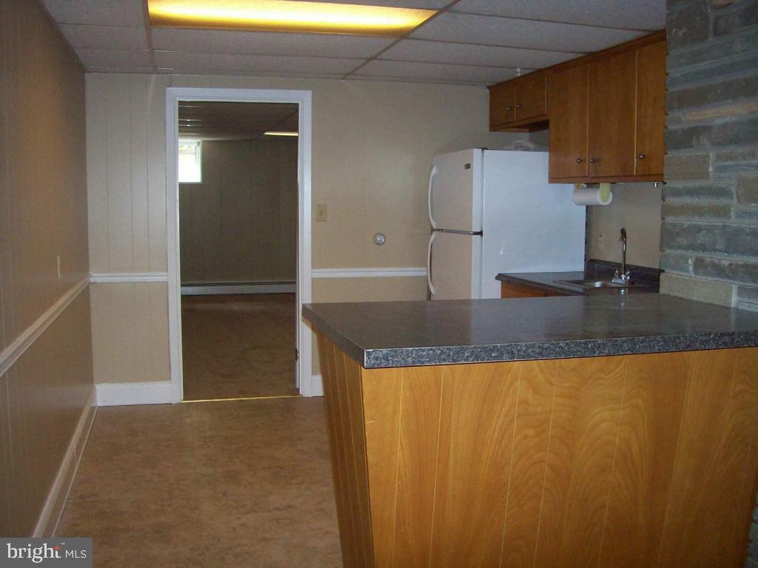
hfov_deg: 51.4
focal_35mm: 36
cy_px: 284
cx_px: 379
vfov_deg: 39.7
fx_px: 788
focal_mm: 6
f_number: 2.7
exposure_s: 1/64
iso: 140
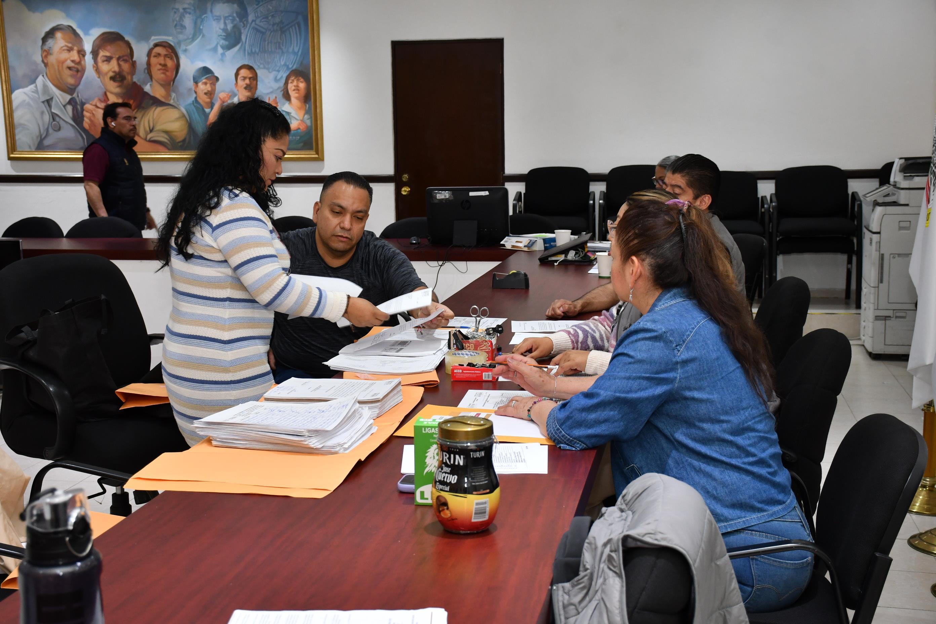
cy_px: 312
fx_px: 1326
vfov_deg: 26.5
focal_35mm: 51
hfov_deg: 38.9
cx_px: 468
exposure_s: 1/100
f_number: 5.6
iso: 800
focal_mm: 34
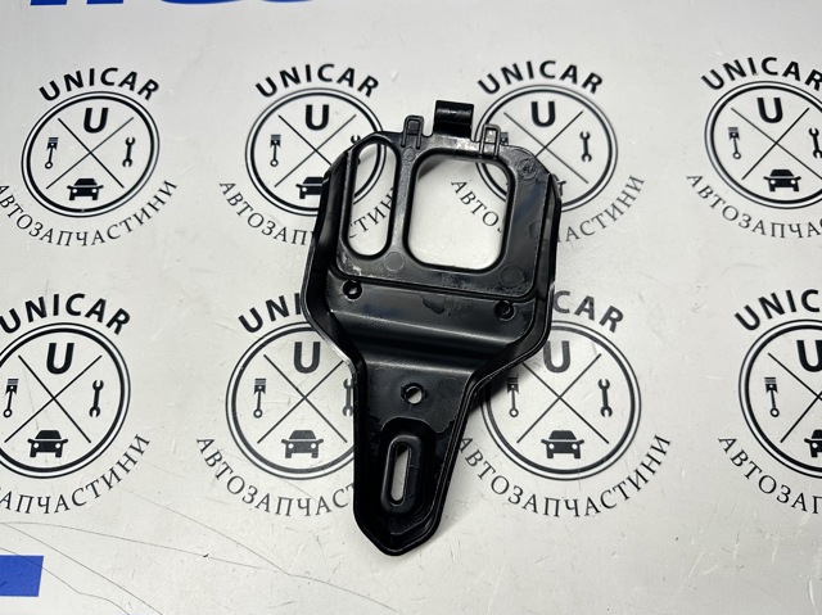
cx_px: 411
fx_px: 569
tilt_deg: -74.1
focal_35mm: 24
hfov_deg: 71.6
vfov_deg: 56.8
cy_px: 308
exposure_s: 1/121
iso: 160
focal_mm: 6.86
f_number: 1.78
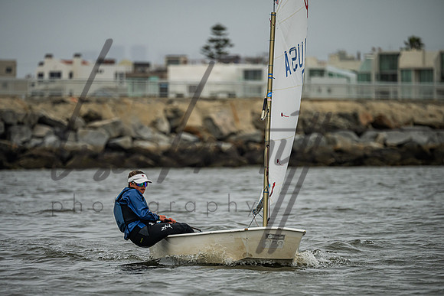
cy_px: 166
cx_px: 207
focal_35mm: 363
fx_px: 4477
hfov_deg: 5.7
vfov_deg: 3.8
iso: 320
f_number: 5.3
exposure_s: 1/3200
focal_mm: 320
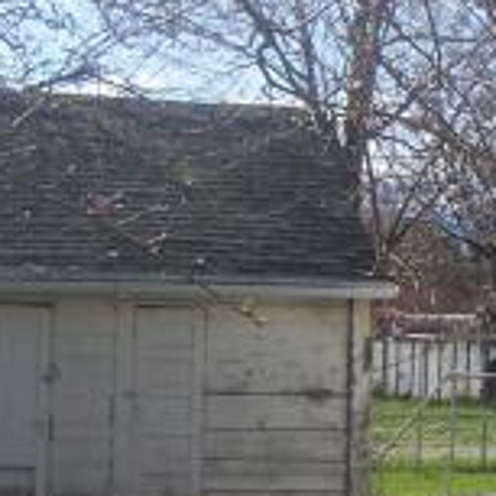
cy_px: 233
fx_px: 2156
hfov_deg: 12.4
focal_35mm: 133
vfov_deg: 13.1
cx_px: 762
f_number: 4.5
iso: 80
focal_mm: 6.2
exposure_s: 1/400
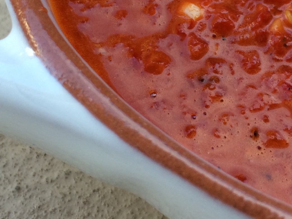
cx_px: 144
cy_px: 12
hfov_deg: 27.0
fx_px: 607
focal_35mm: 72
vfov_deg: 19.9
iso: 40
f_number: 2.2
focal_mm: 4.12
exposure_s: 1/120
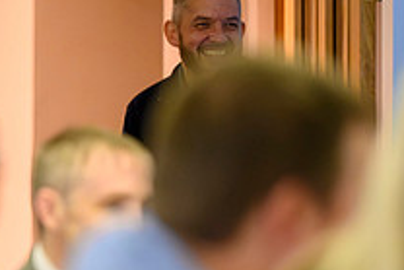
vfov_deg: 2.5
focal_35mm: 556
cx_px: -149
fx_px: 6244
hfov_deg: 3.7
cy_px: 130
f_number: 2.8
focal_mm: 170
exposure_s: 1/200
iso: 12800
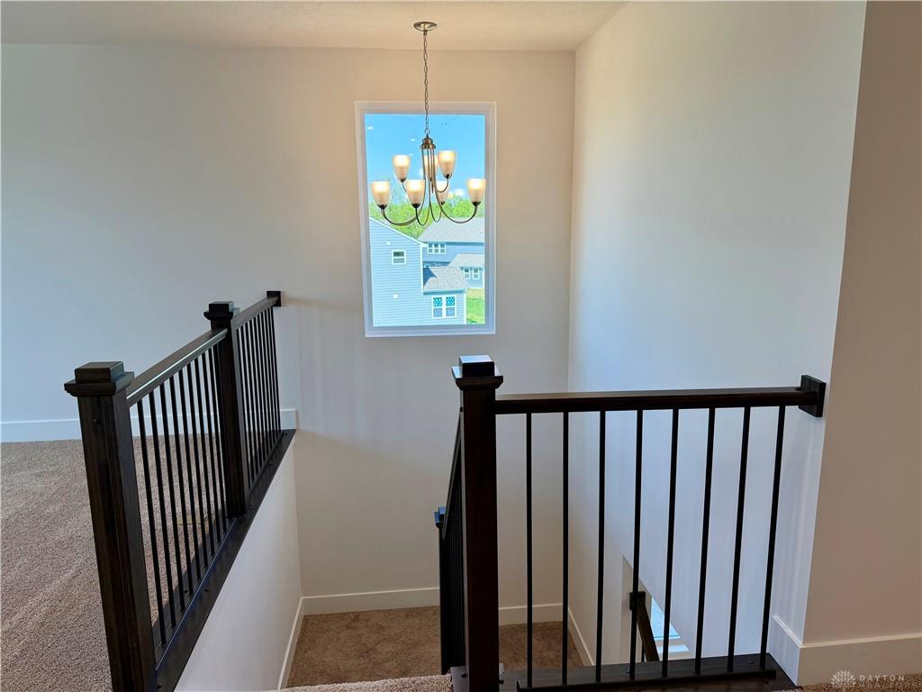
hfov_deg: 71.6
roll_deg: +0.7
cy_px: 346
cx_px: 461
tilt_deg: -11.0
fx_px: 639
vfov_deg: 56.8
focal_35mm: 24
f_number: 1.78
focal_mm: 6.76
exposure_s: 1/379
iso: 100
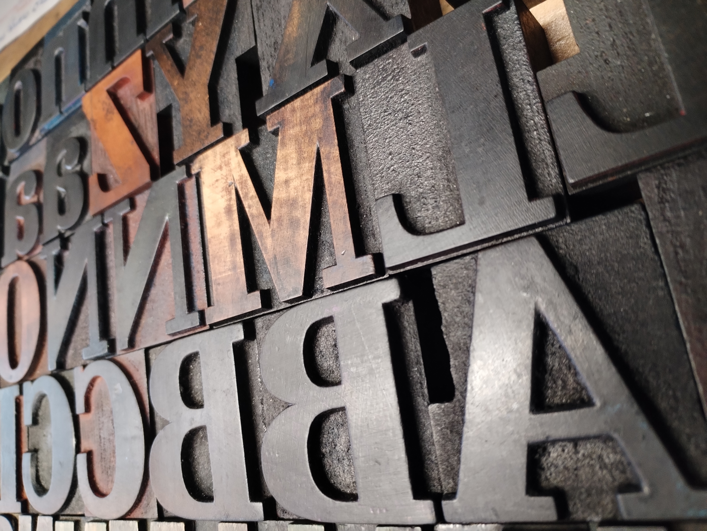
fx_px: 531
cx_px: 354
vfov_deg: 53.1
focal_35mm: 26
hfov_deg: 67.3
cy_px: 266
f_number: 1.8
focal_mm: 4.75
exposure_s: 1/25
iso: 1209
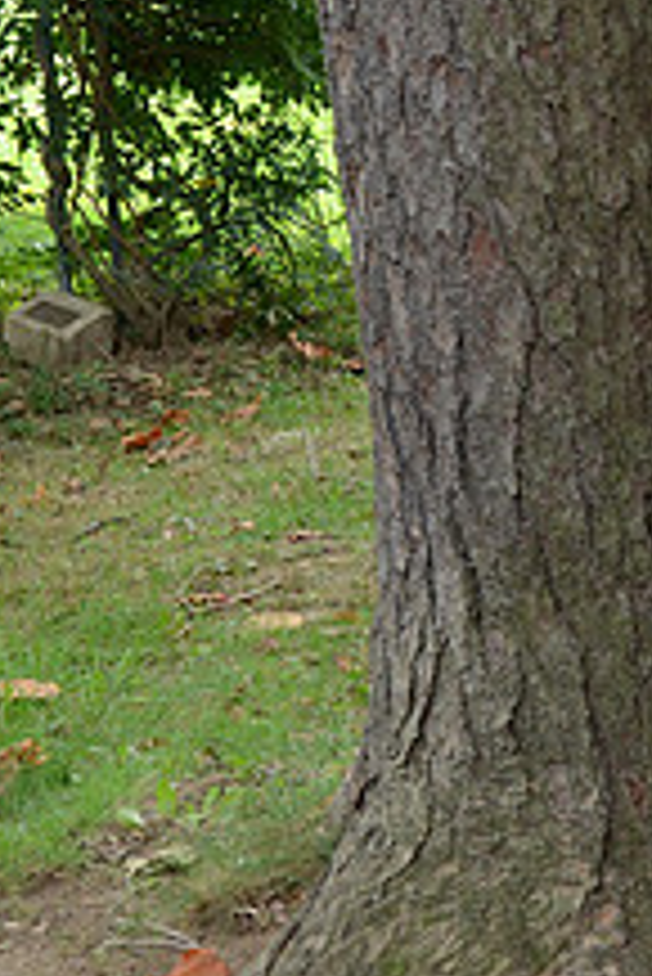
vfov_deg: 19.4
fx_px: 2821
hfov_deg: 12.2
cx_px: 1133
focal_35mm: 104
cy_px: 157
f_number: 4.5
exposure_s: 1/250
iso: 500
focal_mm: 26
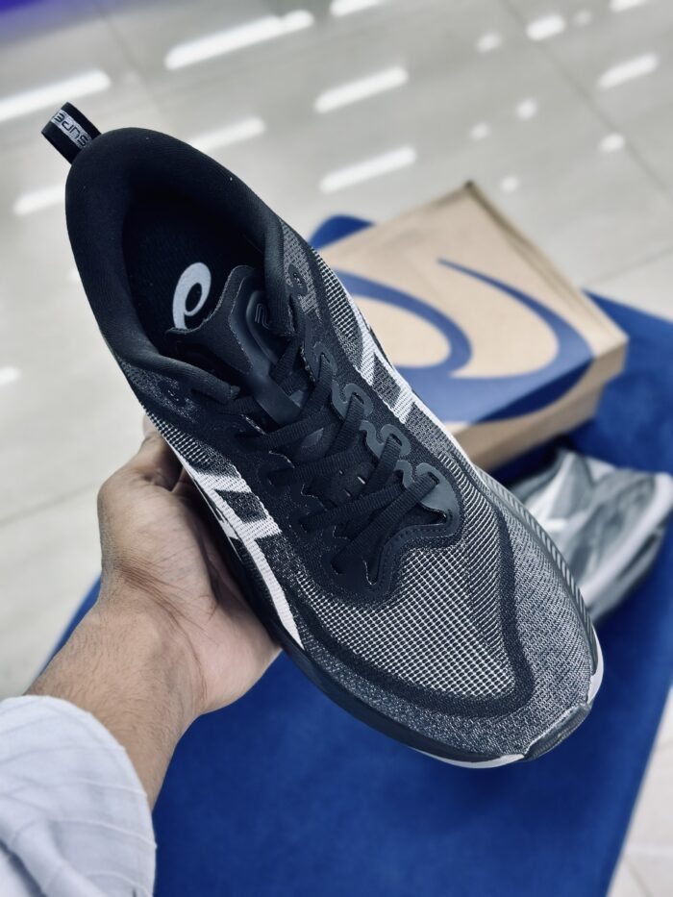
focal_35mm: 48
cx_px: 336
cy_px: 448
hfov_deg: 30.3
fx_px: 1244
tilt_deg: -57.9
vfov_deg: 39.7
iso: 100
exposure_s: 1/100
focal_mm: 6.86
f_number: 1.78
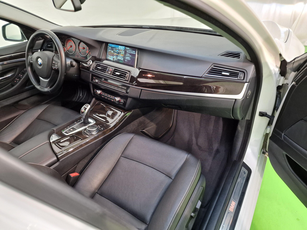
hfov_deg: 73.9
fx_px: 204
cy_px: 115
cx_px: 154
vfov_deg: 58.9
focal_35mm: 23
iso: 320
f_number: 1.8
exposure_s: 1/33
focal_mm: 6.4
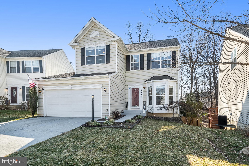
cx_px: 124
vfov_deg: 64.6
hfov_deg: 86.9
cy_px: 83
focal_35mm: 19
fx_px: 131
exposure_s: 1/1000
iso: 500
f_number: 8
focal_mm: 19
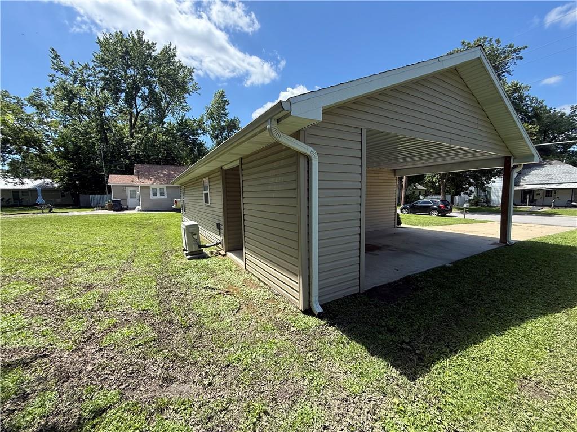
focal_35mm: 14
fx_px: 233
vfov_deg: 85.7
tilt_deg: -1.0
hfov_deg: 102.1
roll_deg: -0.3
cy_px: 216
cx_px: 288
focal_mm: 2.22
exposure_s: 1/625
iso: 50
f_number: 2.2
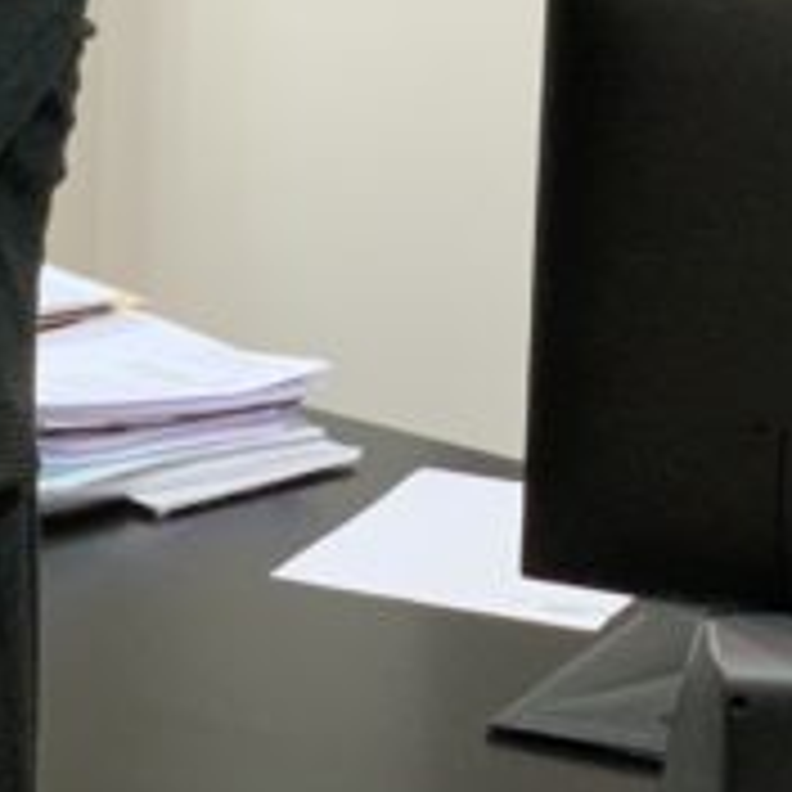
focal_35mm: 170
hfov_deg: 10.0
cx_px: -392
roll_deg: -0.1
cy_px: -148
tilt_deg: -7.6
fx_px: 4401
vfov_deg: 10.1
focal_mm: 6
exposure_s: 1/50
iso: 160
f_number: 2.4
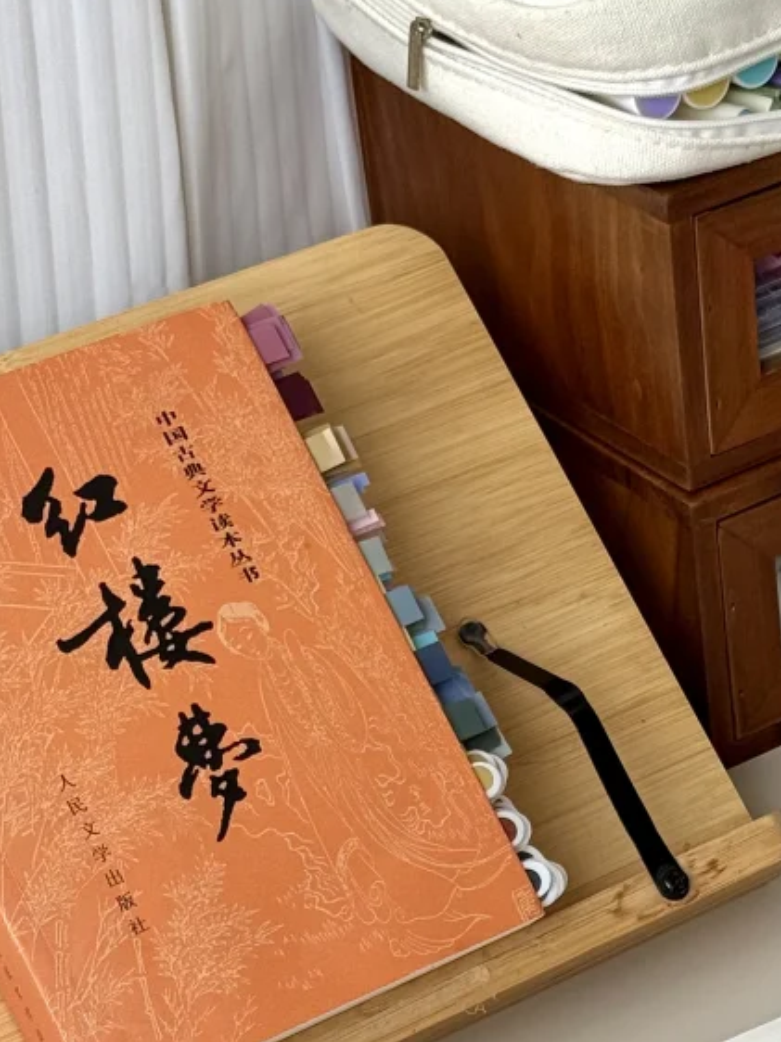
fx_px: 3703
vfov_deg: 16.0
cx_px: 735
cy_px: 732
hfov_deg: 11.9
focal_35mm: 123
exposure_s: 1/142
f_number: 1.78
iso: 50
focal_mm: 6.76
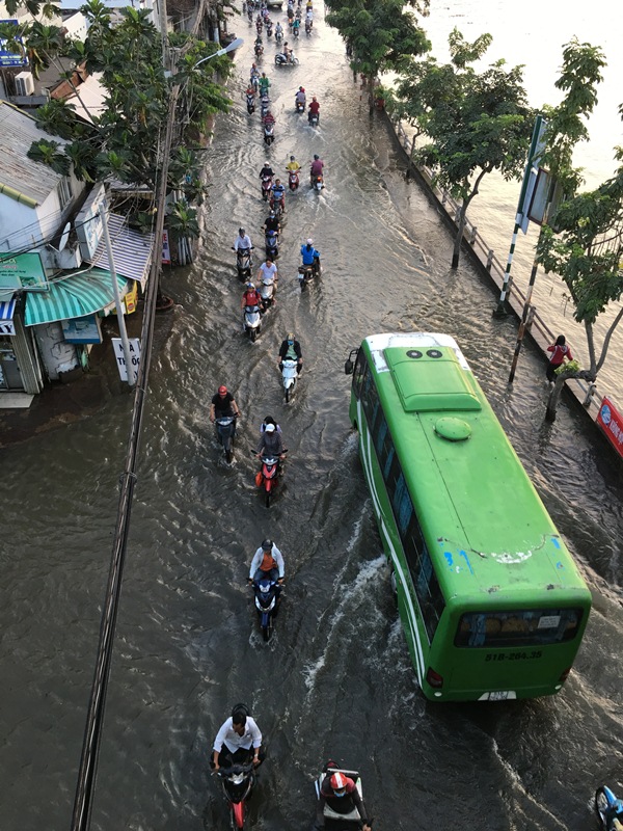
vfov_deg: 61.7
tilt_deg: -36.3
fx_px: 696
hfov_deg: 48.2
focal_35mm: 29
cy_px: 416
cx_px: 312
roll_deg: -1.9
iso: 25
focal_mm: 4.15
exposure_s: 1/33
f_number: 2.2
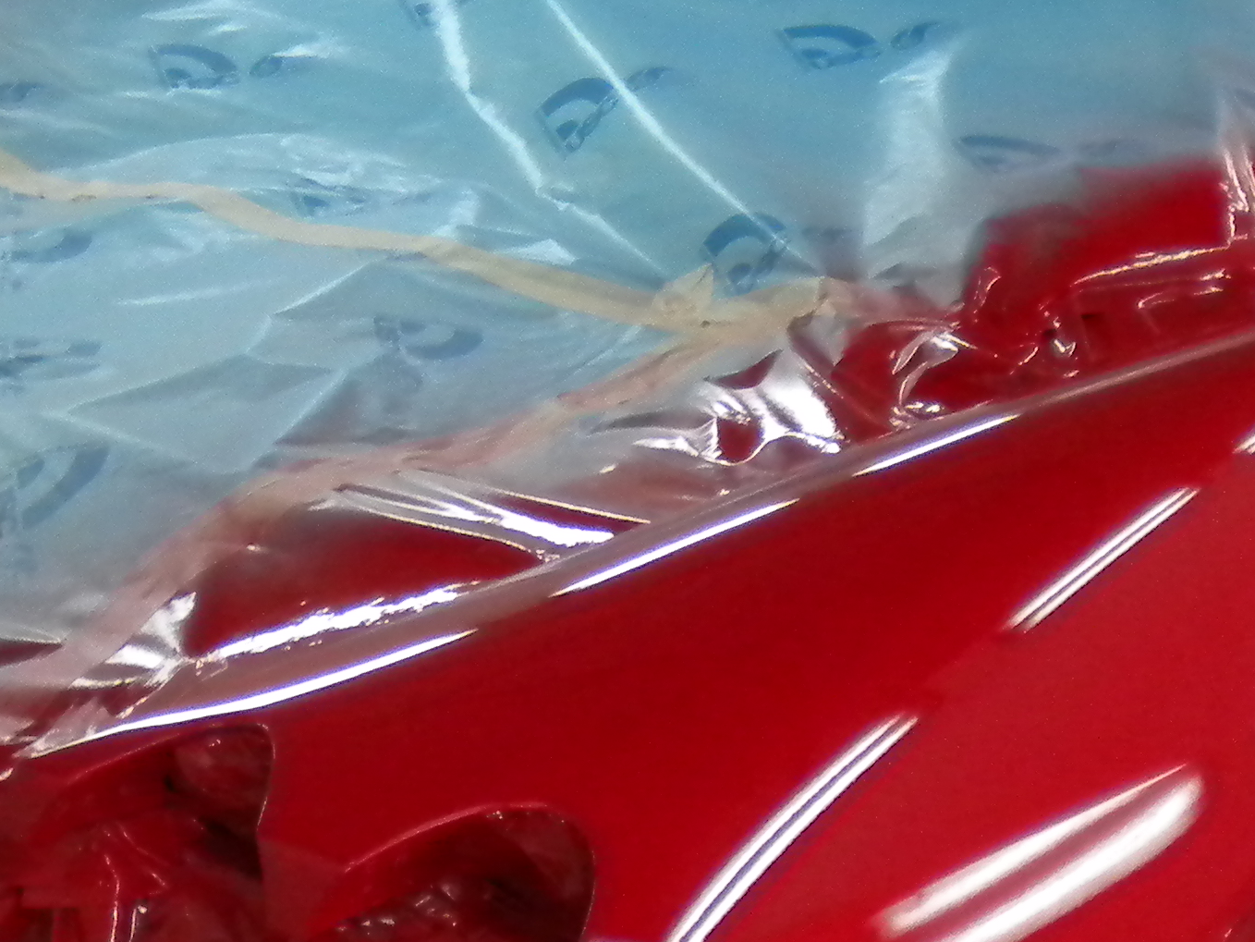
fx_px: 3409
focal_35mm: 94
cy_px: 221
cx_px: 420
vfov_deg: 15.6
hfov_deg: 20.8
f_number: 3.1
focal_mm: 6.3
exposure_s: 1/53
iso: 400
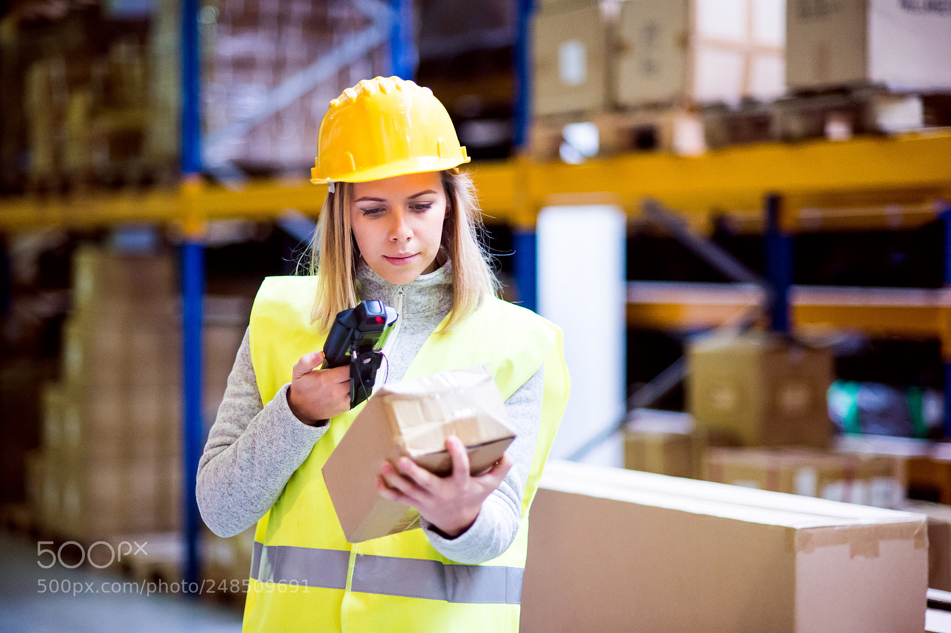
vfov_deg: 16.1
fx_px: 2244
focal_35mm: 85
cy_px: 316
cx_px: 476
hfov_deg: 23.9
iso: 3200
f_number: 1.8
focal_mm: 85
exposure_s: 1/400
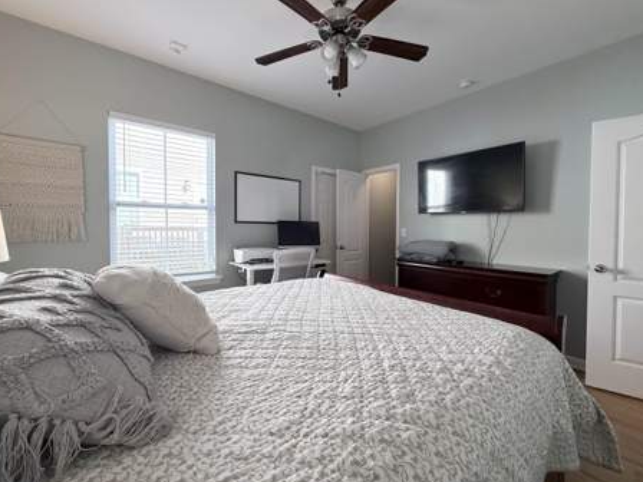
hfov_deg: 98.1
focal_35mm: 15
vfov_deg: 81.7
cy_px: 232
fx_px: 279
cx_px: 330
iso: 200
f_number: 2.2
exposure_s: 1/120
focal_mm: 2.22
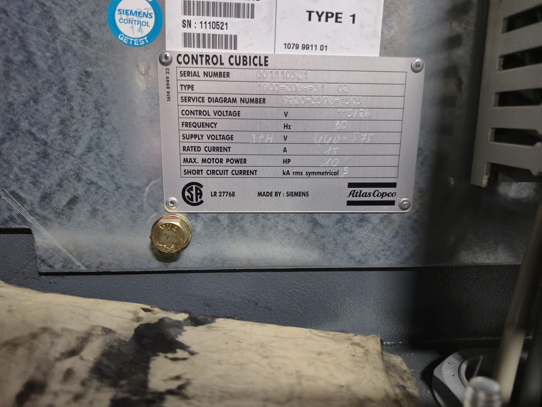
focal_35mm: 23
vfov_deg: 58.9
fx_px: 360
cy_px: 204
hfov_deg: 73.9
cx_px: 271
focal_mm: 5.4
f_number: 1.8
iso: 500
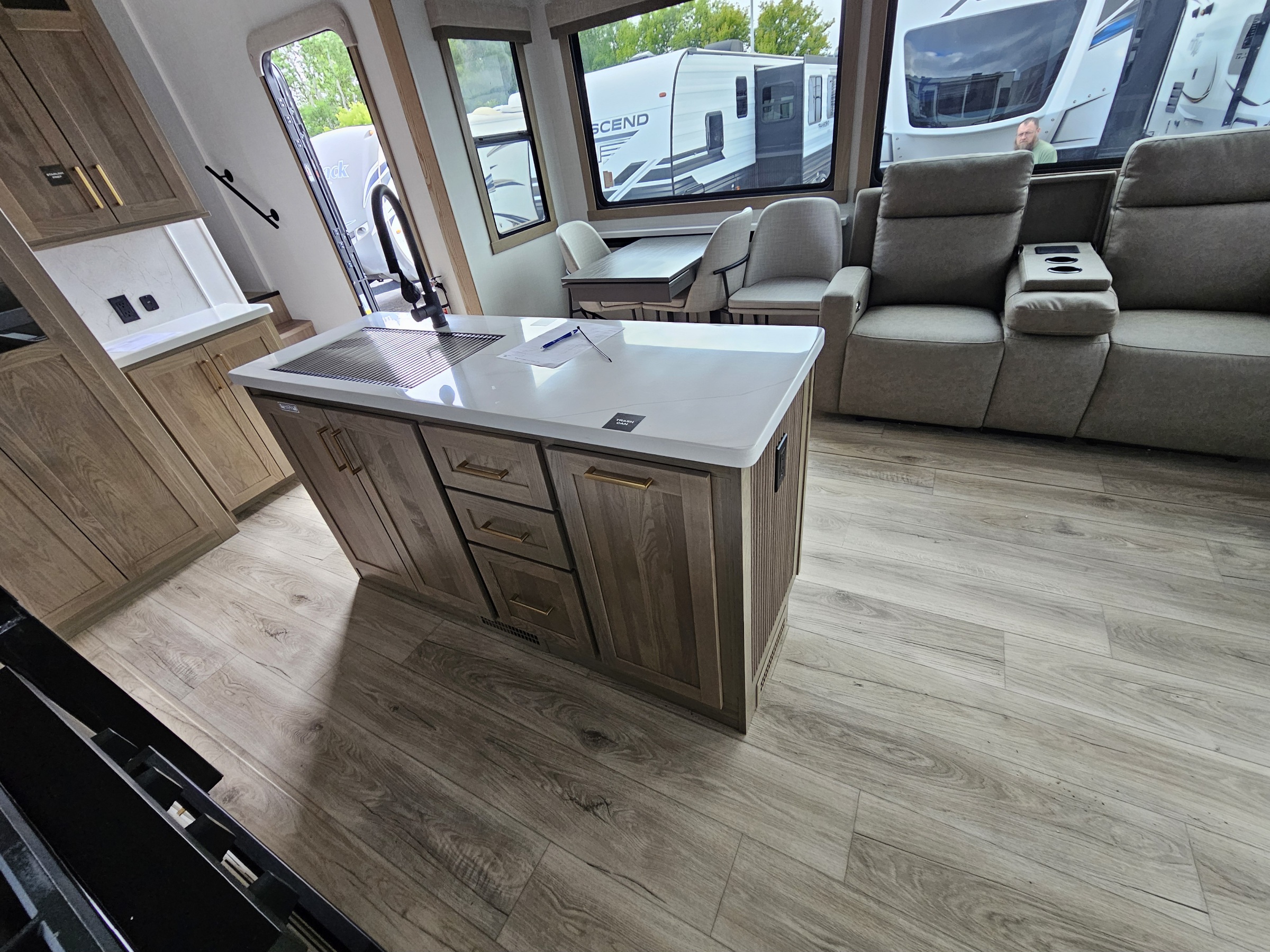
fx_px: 477
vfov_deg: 89.9
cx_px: 635
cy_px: 476
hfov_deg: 106.2
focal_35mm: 13
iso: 200
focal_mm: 2.2
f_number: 2.2
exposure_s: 1/60.2
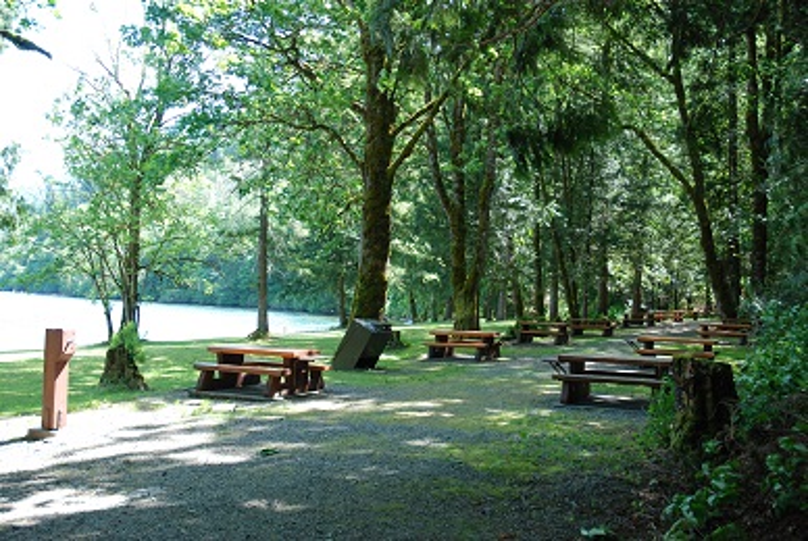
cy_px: 270
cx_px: 404
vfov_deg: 35.6
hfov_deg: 51.2
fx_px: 843
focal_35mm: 38
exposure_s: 1/80
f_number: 4.5
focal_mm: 25
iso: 200
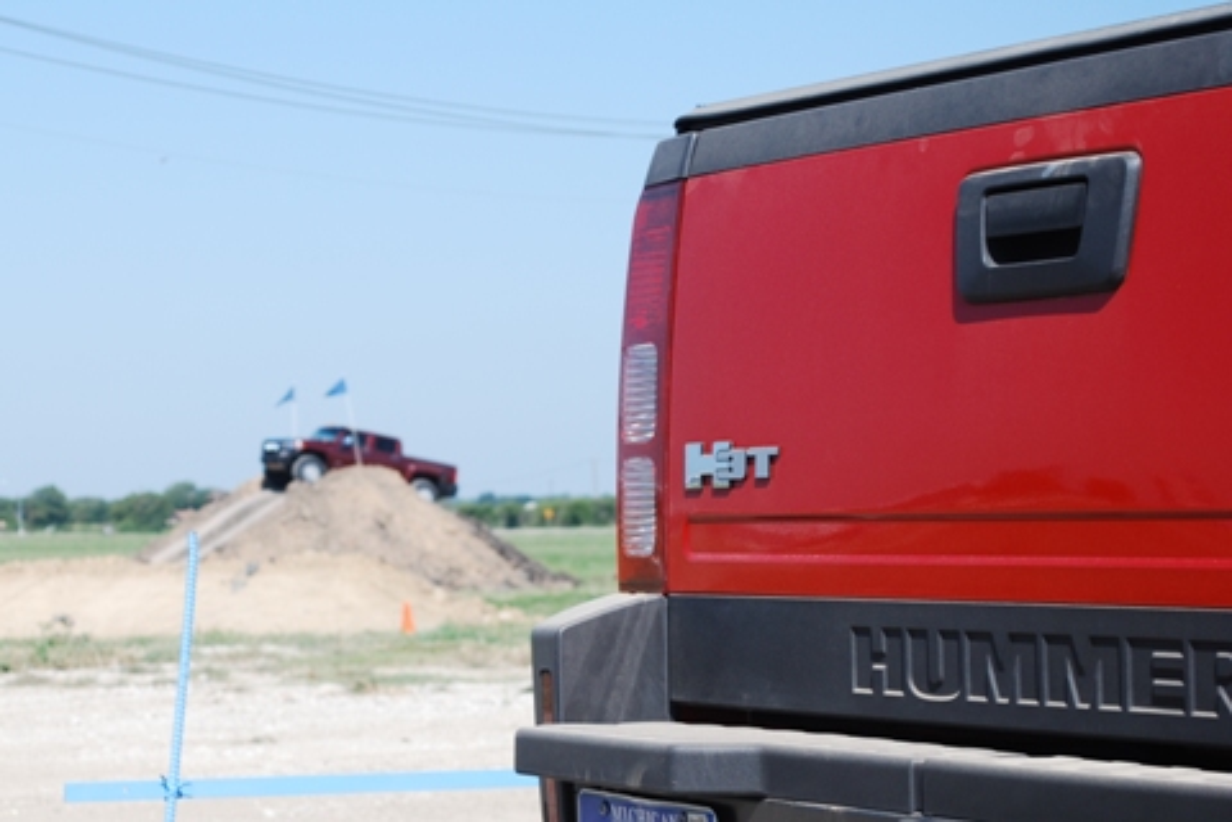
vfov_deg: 16.6
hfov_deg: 24.6
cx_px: 616
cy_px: 411
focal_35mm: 82
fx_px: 2823
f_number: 7.1
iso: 100
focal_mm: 55
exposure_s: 1/200
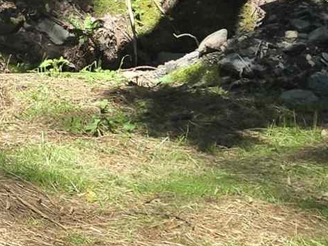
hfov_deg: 11.5
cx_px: -375
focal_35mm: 150
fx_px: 1421
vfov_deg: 9.8
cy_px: -25
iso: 25
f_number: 1.8
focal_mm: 5.4
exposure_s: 1/629
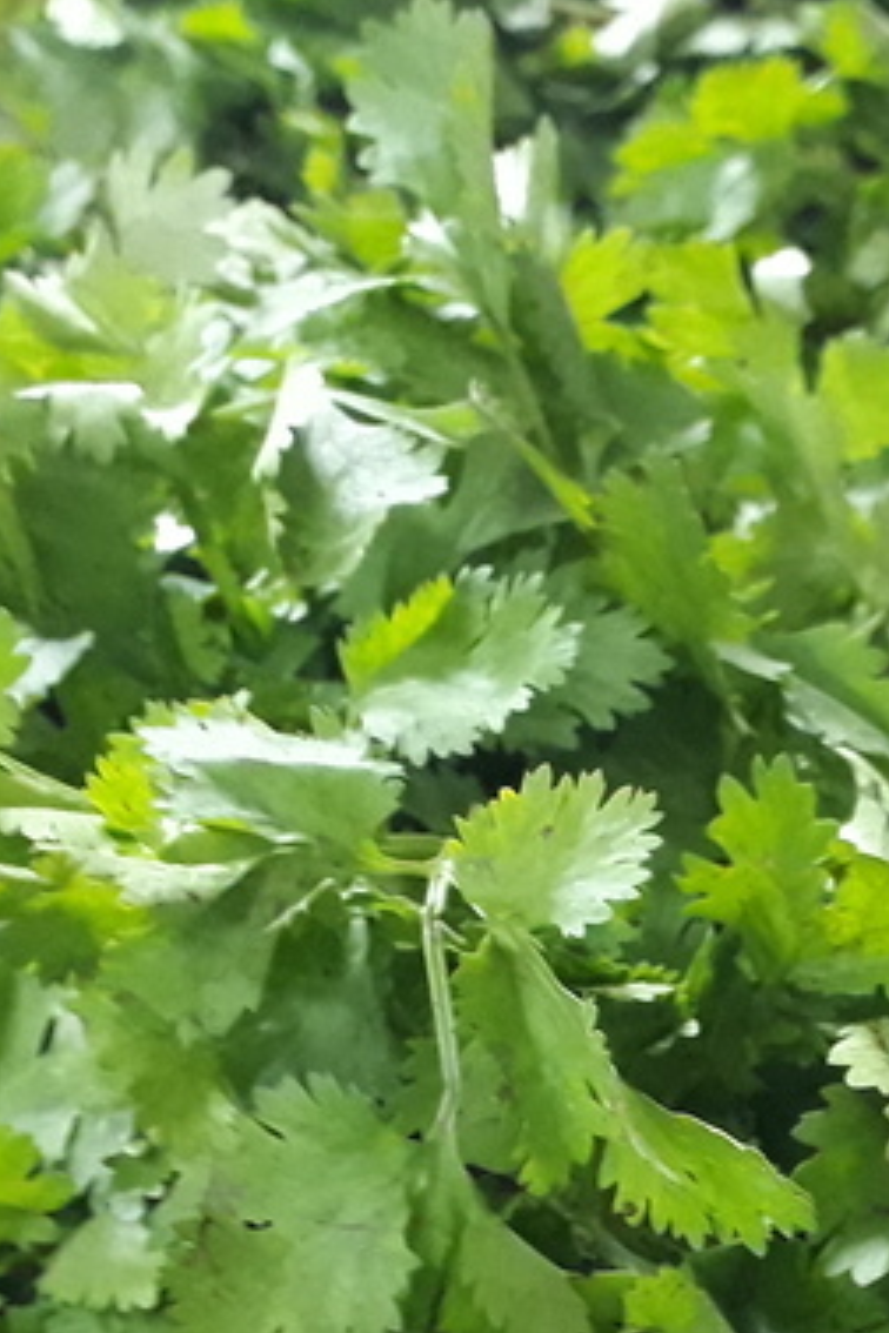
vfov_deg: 26.1
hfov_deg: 17.6
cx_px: 868
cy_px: 1090
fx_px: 2815
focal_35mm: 76
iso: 500
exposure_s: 1/15
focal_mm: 3.6
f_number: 1.9
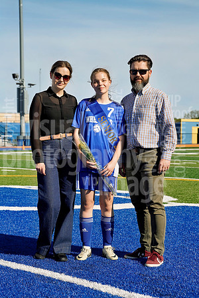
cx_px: 100
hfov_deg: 17.0
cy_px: 149
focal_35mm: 80
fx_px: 667
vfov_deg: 25.2
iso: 800
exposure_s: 1/2000
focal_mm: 80.4
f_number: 8
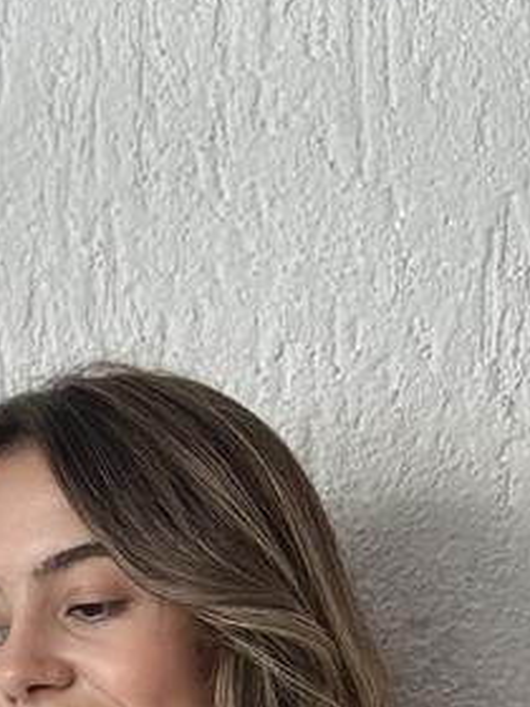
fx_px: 4103
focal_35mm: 201
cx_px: 232
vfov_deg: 9.4
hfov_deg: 7.4
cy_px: 1281
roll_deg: +1.2
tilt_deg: +2.7
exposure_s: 1/93
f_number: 1.78
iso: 125
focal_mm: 6.86
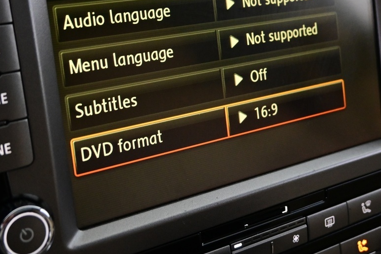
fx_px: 651
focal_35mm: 62
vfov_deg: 21.8
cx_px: 234
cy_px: 56
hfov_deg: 32.5
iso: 1800
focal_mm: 19.5
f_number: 3.8
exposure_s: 1/30
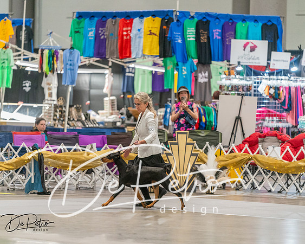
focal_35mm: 235
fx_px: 2118
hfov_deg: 8.2
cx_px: 142
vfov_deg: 6.6
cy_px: 117
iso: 5000
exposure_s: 1/250
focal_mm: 200
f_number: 2.8
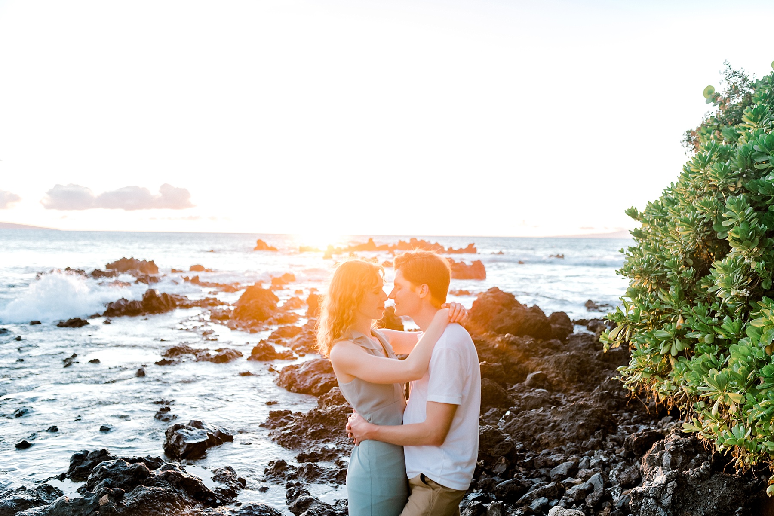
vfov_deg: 37.9
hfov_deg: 54.4
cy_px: 258
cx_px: 387
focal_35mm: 35
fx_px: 753
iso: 320
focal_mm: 35
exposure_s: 1/320
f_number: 2.2
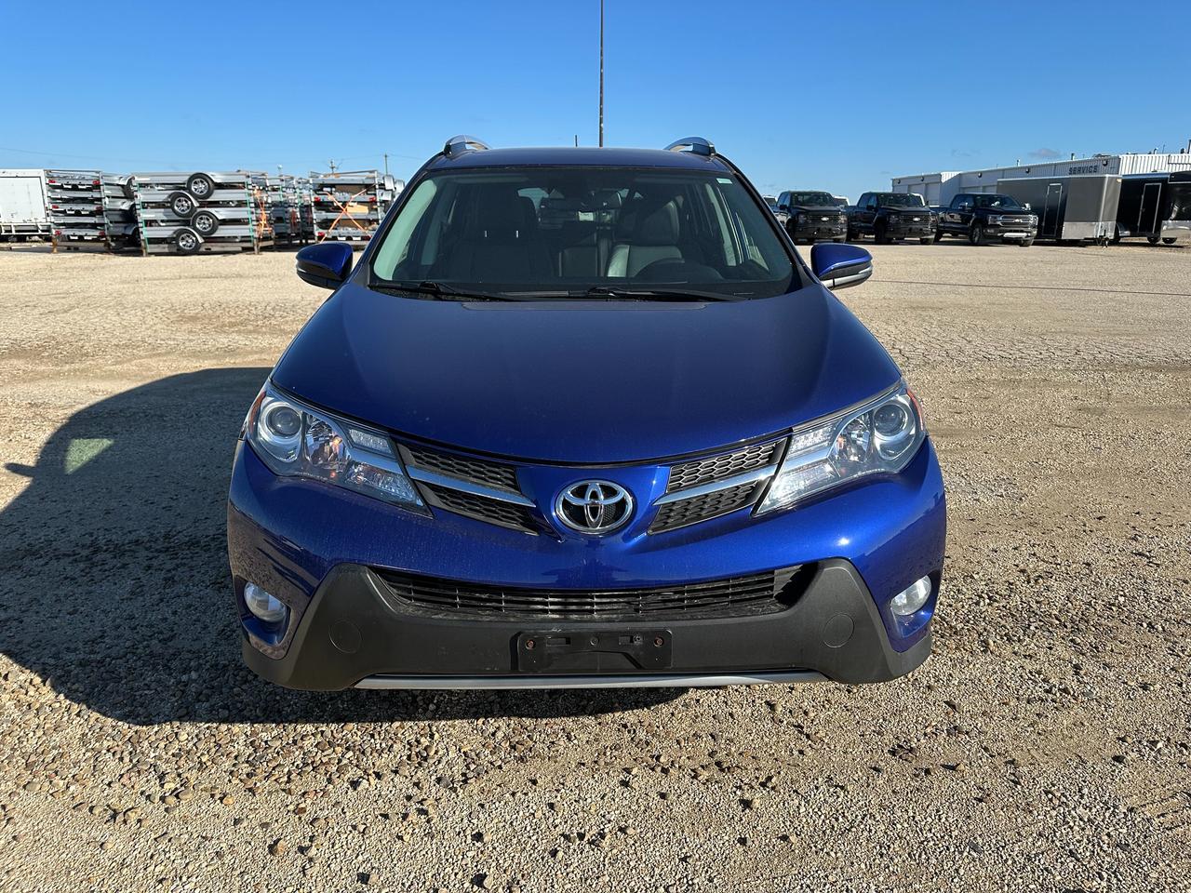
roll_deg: +0.0
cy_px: 446
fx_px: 826
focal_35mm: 24
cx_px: 596
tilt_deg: -14.5
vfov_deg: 56.8
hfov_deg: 71.6
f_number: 1.78
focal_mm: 6.86
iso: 80
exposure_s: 1/3472
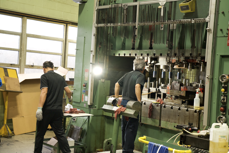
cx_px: 114
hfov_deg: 35.6
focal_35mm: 56
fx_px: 356
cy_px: 76
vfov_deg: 24.2
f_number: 4.5
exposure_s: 1/160
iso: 6400
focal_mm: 56
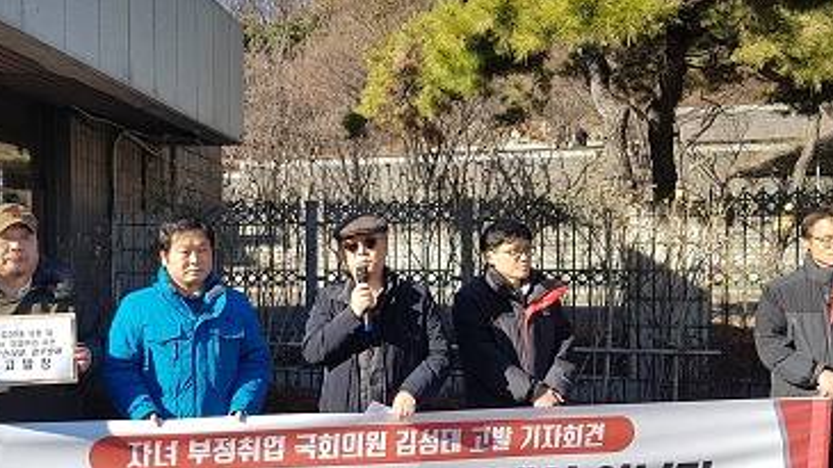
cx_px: 281
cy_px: 273
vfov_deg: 26.5
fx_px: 994
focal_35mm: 45
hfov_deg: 44.8
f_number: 1.7
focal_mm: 4.2
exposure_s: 1/1188
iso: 50
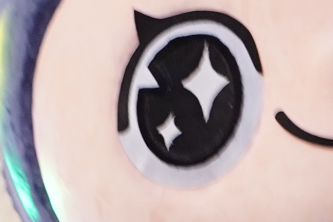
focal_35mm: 371
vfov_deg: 3.7
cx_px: 300
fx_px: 3431
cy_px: 73
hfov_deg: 5.5
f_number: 4
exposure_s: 1/100
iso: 500
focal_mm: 41
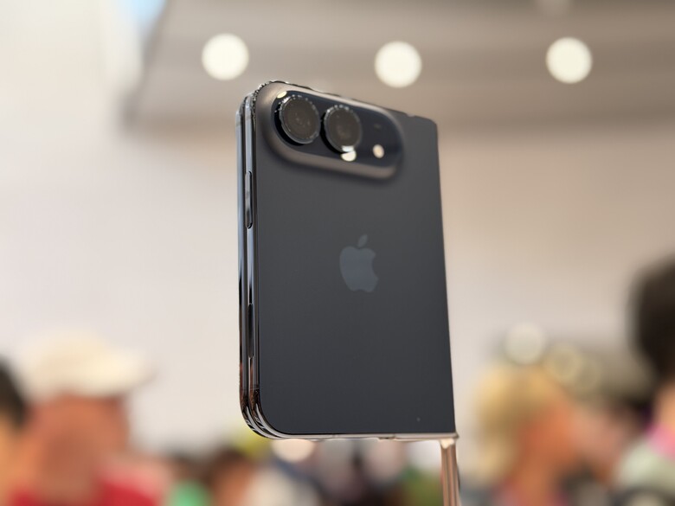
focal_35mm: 48
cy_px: 253
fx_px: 936
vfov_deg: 30.3
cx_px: 338
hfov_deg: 39.7
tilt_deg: +14.0
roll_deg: +2.1
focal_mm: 6.76
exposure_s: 1/75
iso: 125
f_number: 1.78
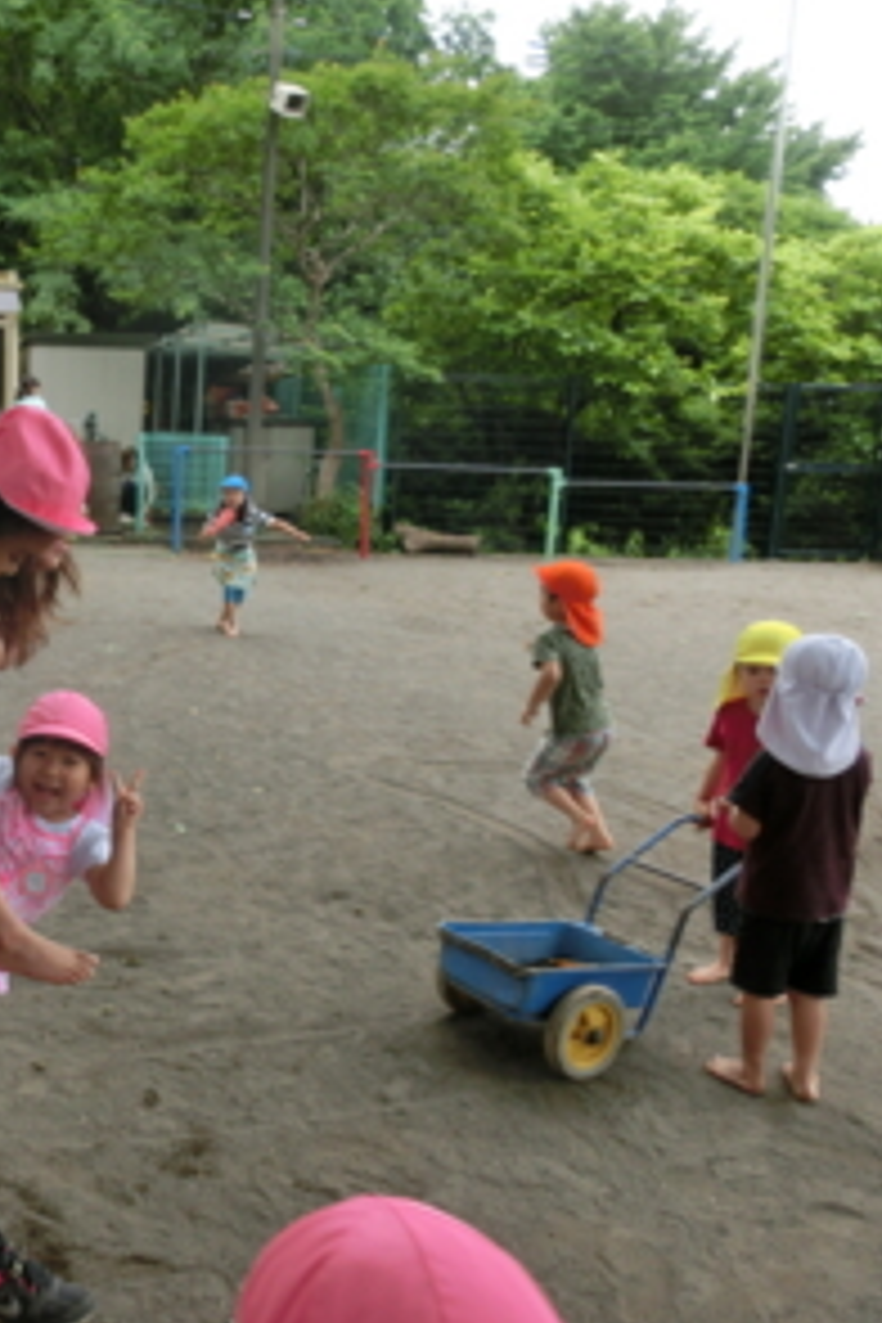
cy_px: 657
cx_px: 36
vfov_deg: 55.8
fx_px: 1249
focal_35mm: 34
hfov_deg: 35.8
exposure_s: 1/320
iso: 80
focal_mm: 4.24
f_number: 3
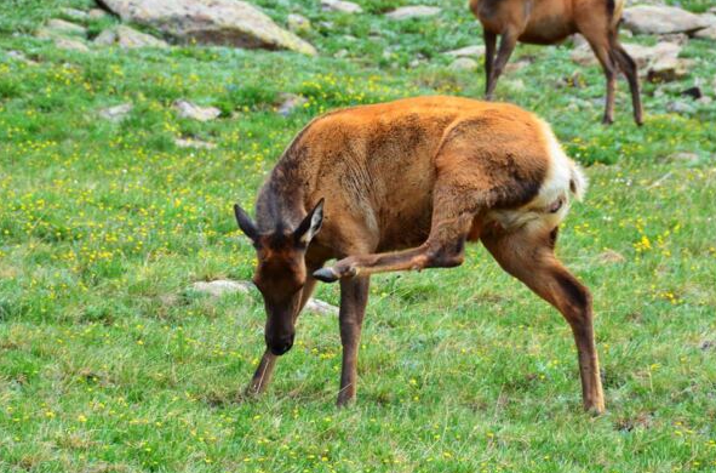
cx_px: 361
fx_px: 6443
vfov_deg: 4.2
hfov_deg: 6.4
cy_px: 252
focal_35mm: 325
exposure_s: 1/125
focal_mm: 200
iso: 200
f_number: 11
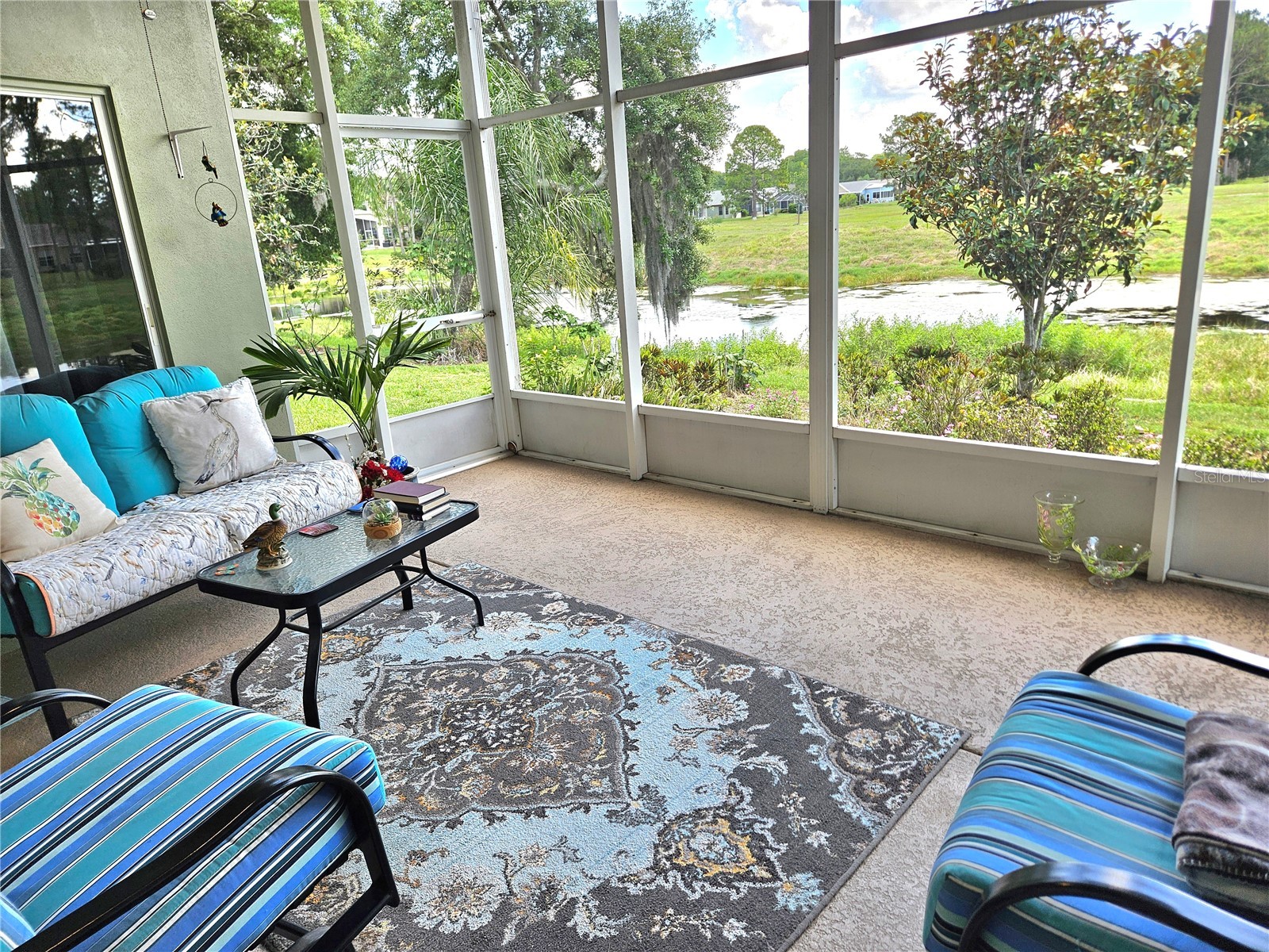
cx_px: 634
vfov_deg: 58.9
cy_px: 476
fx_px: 843
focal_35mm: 23
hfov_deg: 73.9
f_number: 1.8
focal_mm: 5.4
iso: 25
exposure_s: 1/182
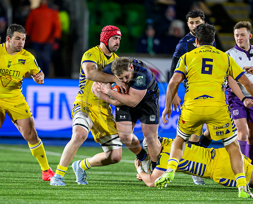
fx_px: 5321
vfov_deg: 2.2
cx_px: 131
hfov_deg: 2.7
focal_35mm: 708
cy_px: 139
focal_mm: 400
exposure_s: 1/1600
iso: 5000
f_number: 3.2
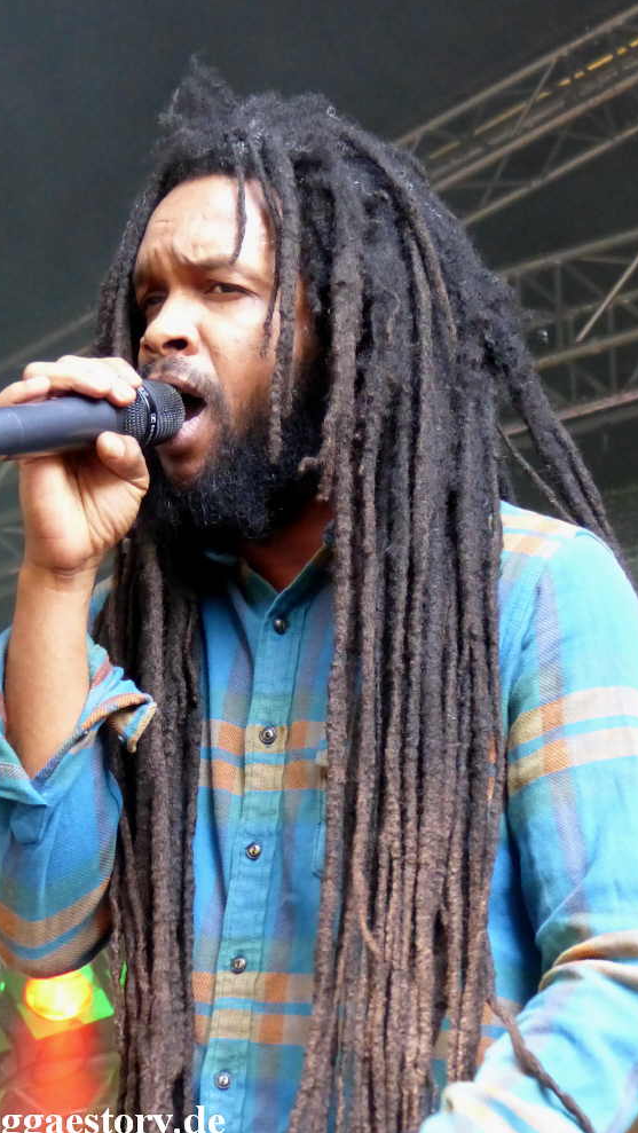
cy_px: 571
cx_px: 273
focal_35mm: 98
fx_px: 2945
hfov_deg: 12.4
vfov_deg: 21.8
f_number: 2.8
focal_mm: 16
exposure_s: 1/160
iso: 640
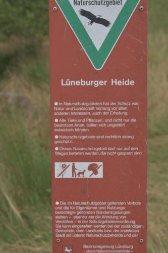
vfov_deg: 15.9
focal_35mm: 129
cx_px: 84
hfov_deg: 10.6
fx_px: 904
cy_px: 126
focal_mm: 86
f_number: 8
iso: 1600
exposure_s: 1/2000
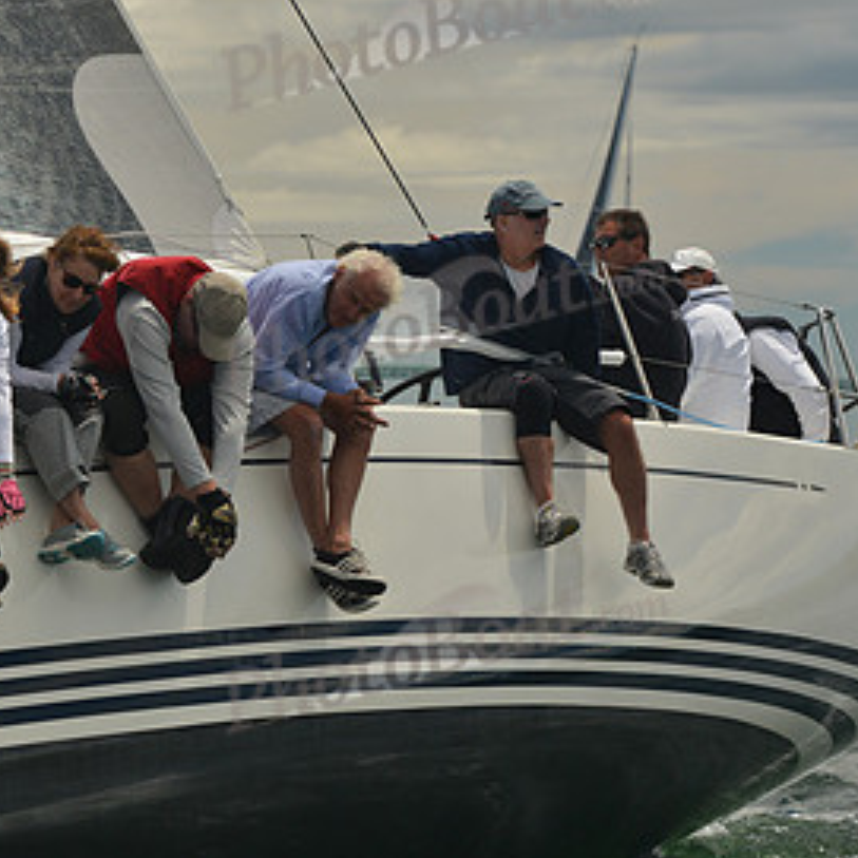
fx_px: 6225
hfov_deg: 7.9
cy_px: 530
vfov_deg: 7.9
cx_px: 60
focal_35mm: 222
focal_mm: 122
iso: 400
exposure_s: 1/800
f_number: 8
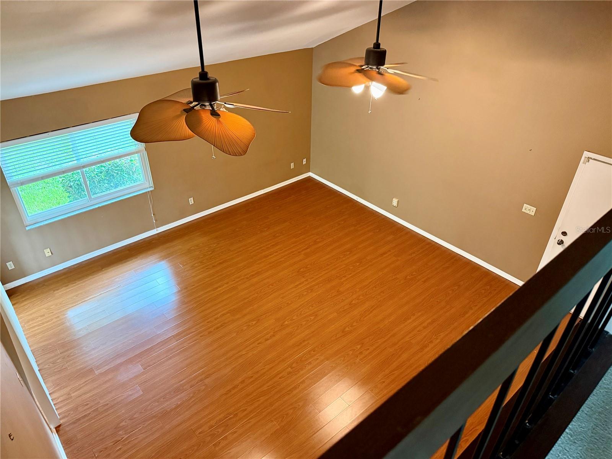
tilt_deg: -33.4
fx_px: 424
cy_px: 230
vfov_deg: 56.8
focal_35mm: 24
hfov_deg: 71.6
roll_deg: -1.1
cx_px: 306
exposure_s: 1/60
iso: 800
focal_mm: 6.76
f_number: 1.78
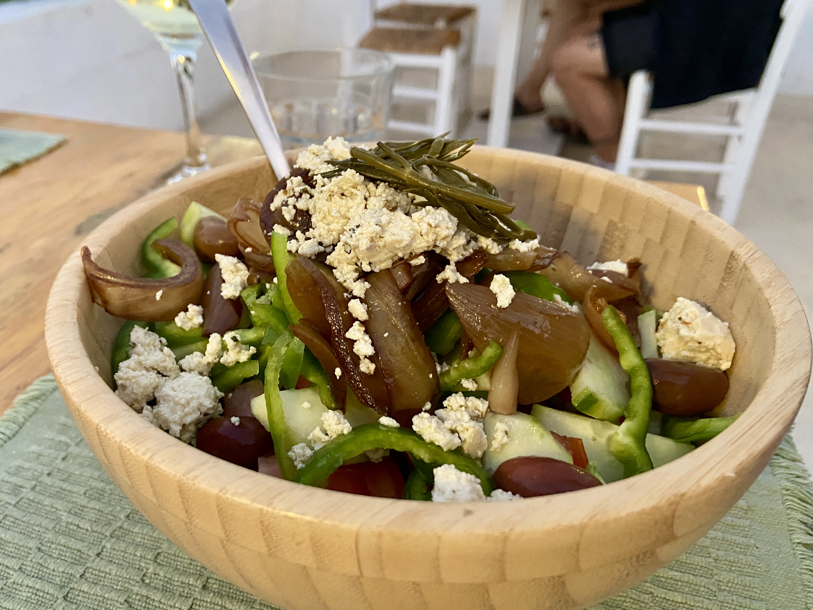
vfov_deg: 53.1
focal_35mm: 26
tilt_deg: -31.5
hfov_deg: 67.3
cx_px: 406
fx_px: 611
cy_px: 305
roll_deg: -0.2
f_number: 1.8
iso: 500
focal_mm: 4.25
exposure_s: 1/50
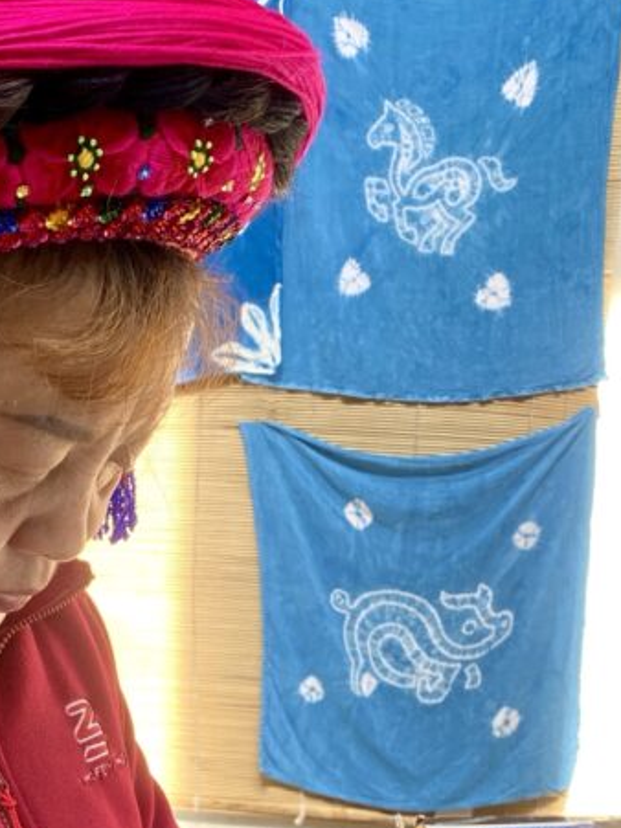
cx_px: 107
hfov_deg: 24.3
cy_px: 767
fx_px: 1412
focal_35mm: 59
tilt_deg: -14.3
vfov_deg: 31.0
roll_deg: +2.2
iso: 64
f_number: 1.8
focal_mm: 4.25
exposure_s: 1/122
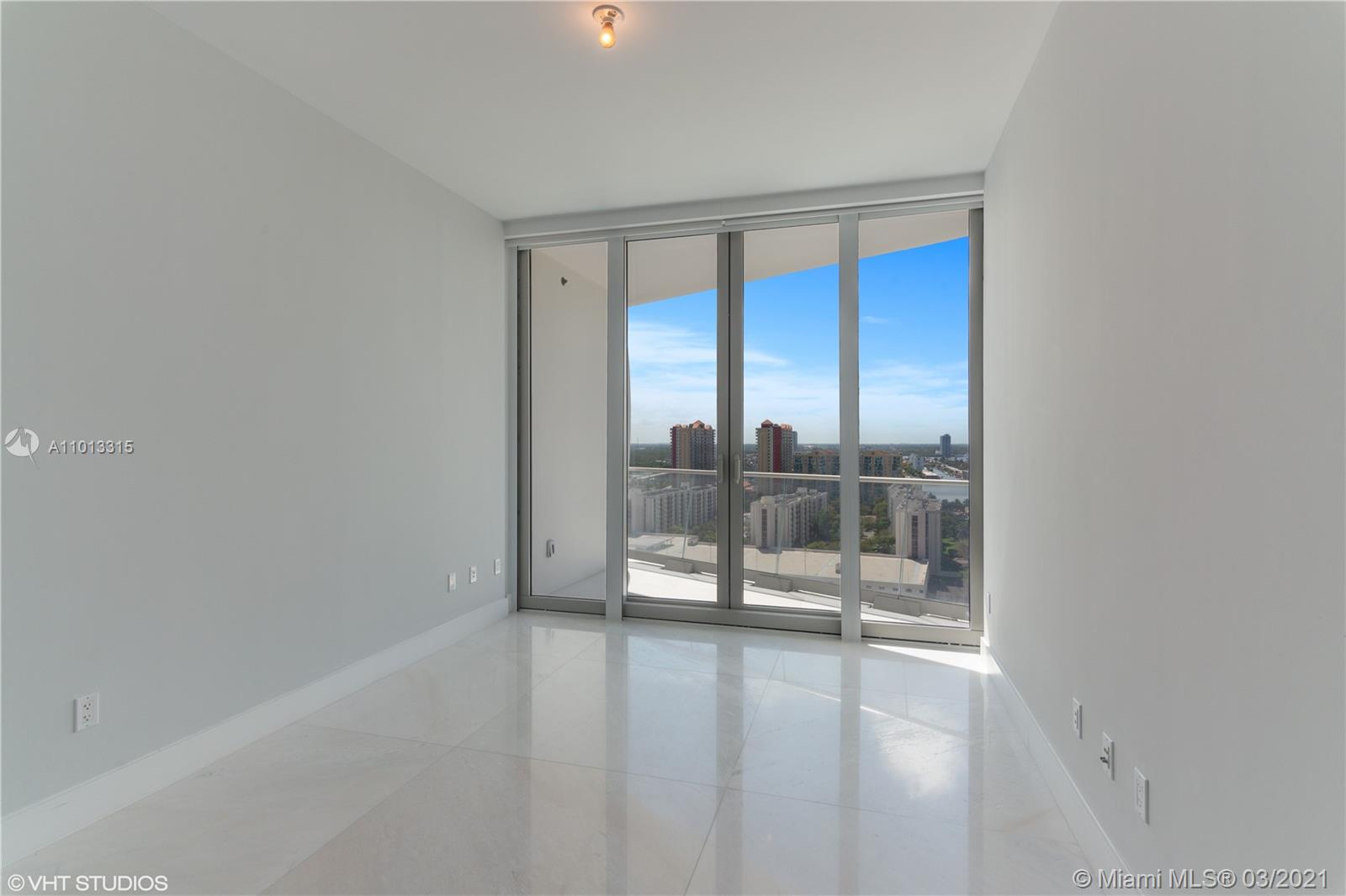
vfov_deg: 70.4
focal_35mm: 17
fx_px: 635
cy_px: 448
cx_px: 673
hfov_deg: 93.3
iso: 200
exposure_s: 1/125
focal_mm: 17
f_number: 8
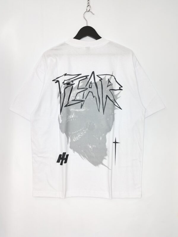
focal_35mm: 28
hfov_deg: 49.9
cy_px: 118
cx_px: 89
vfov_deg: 63.4
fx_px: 192
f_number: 1.8
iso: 100
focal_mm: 4.27
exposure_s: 1/15
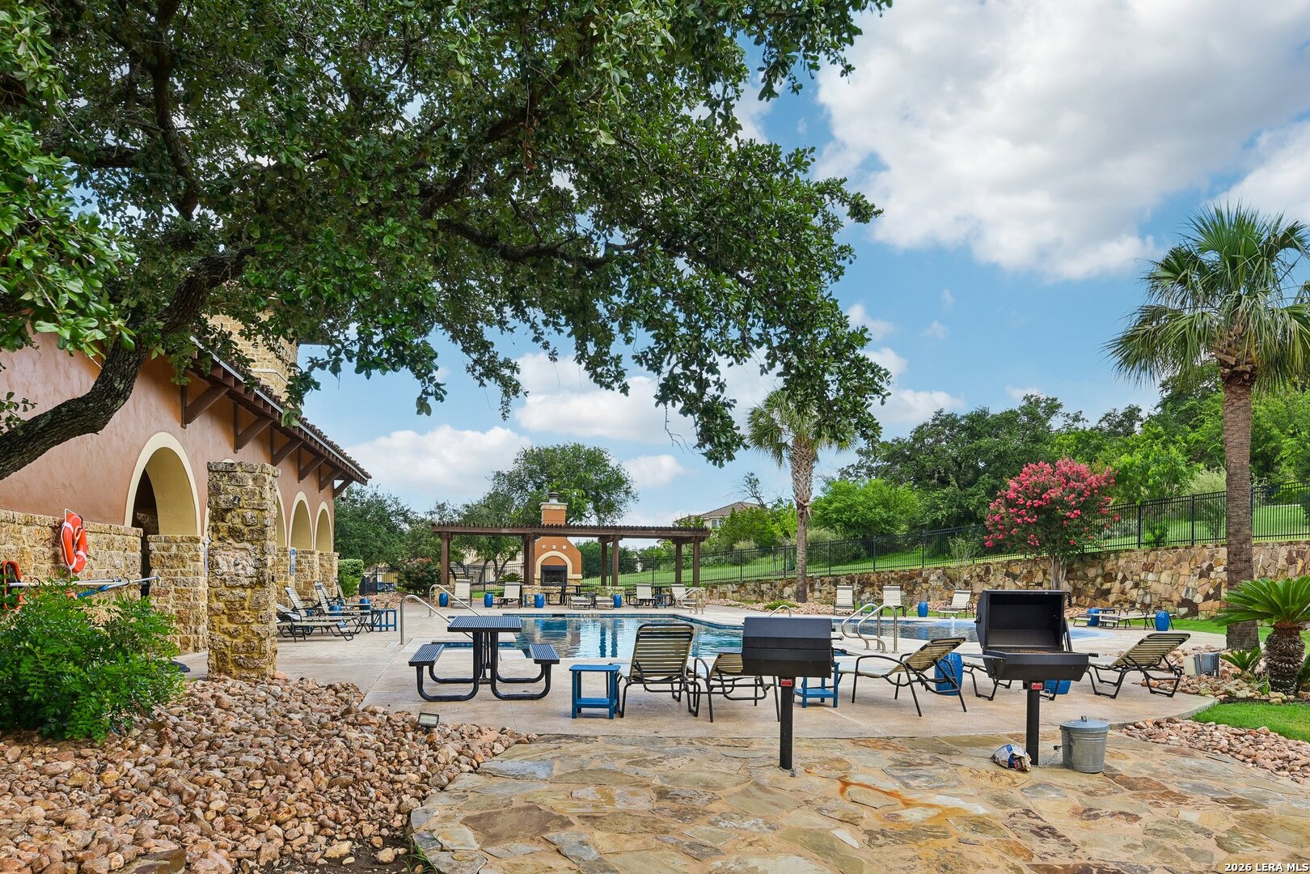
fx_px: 873
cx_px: 655
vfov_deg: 53.1
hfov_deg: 73.7
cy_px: 437
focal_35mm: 24
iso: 400
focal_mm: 24
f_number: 8
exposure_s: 1/250
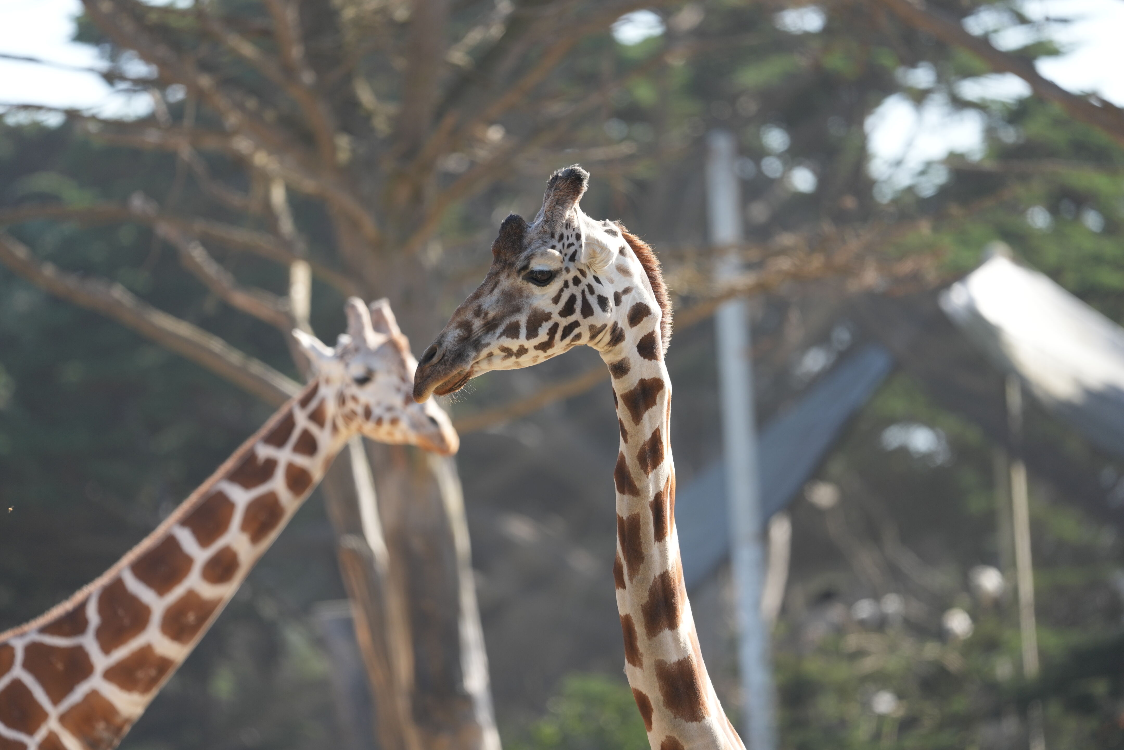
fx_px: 12488
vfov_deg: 3.4
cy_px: 375
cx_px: 562
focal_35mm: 400
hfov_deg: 5.2
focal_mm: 400
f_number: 4.5
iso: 320
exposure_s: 1/500
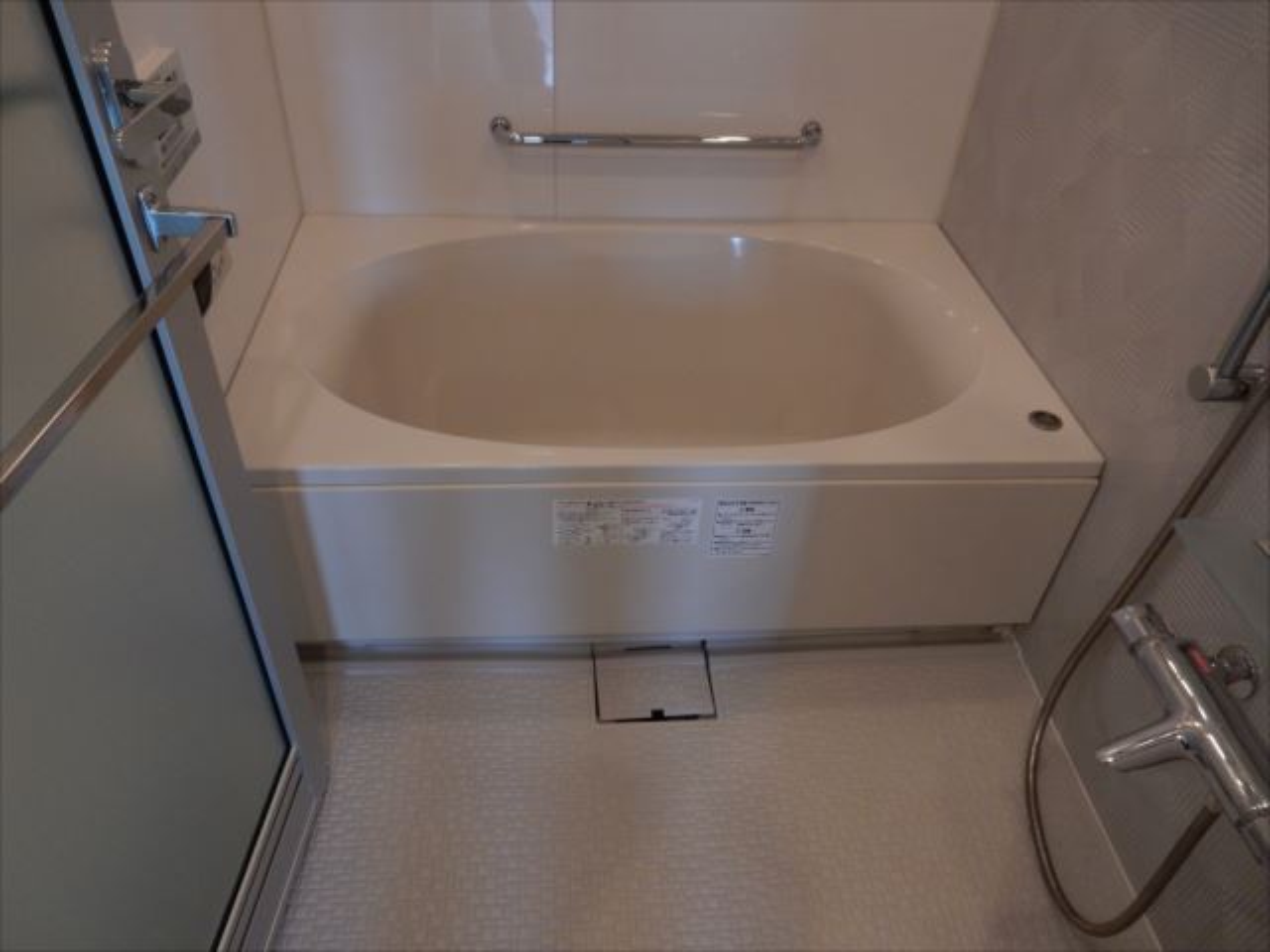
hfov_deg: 69.4
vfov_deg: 54.9
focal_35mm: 25
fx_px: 917
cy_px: 476
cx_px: 635
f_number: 3.7
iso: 250
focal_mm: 4.5
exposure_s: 1/30
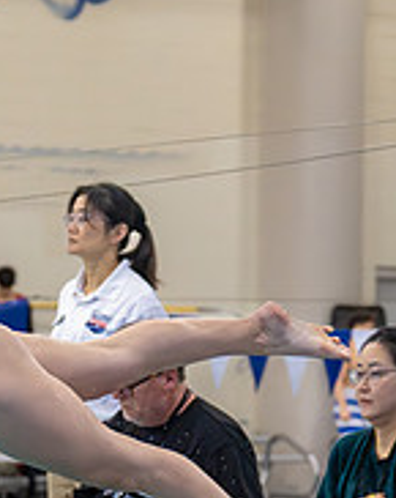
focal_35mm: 249
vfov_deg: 7.7
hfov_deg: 6.2
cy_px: 479
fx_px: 3657
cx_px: -96
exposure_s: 1/1000
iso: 2500
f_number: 2.8
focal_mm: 70
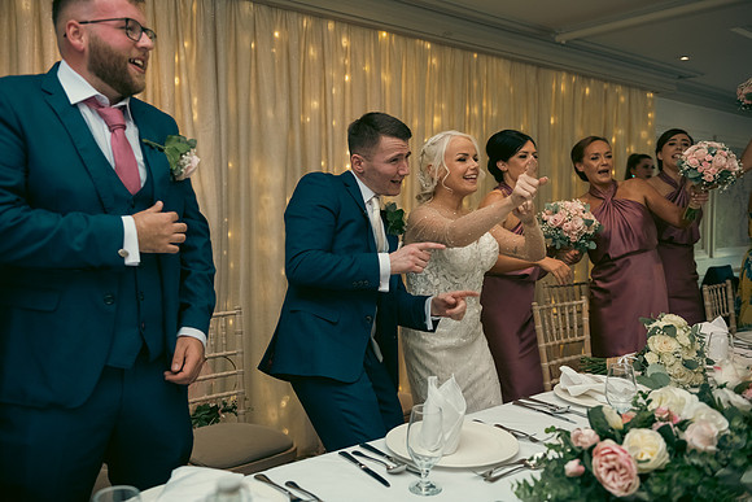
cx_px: 376
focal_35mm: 32
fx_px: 669
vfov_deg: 41.1
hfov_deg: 58.7
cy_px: 251
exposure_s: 1/160
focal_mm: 32
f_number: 3.5
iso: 800
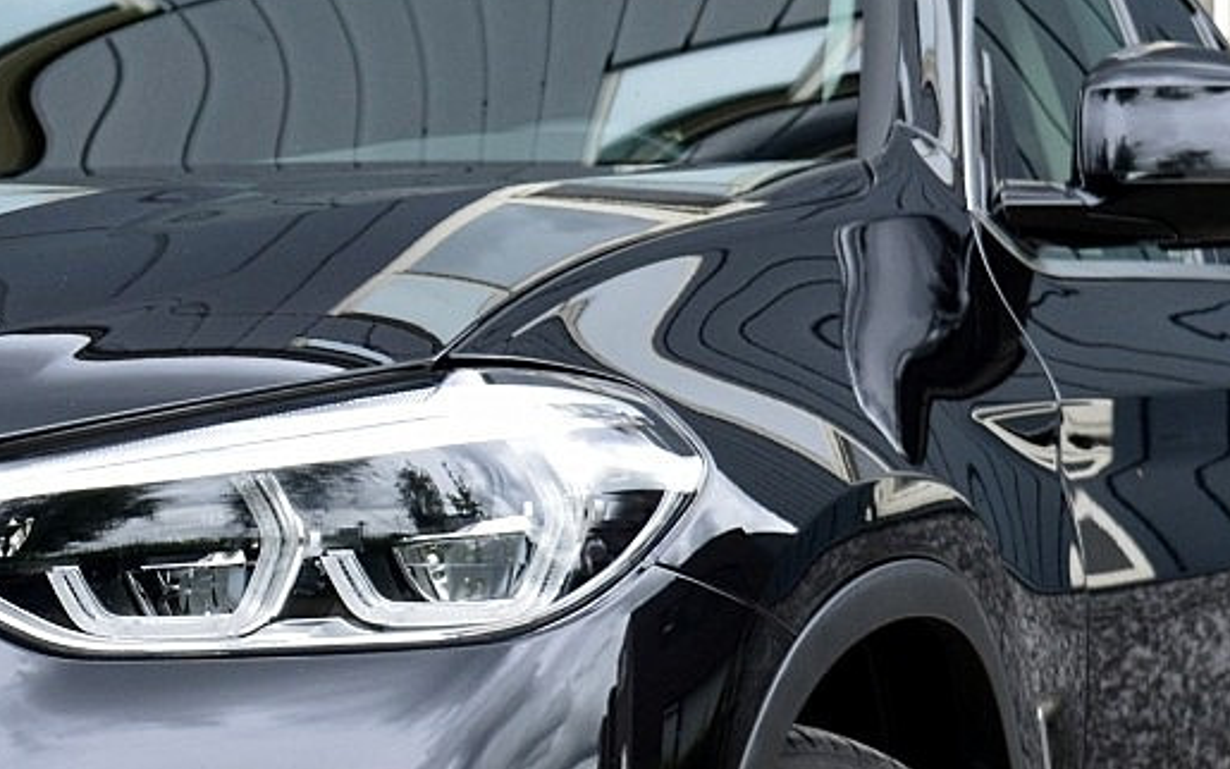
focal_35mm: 183
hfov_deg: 11.3
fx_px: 6135
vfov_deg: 7.2
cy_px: 607
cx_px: -134
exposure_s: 1/100
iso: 400
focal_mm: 38
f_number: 9
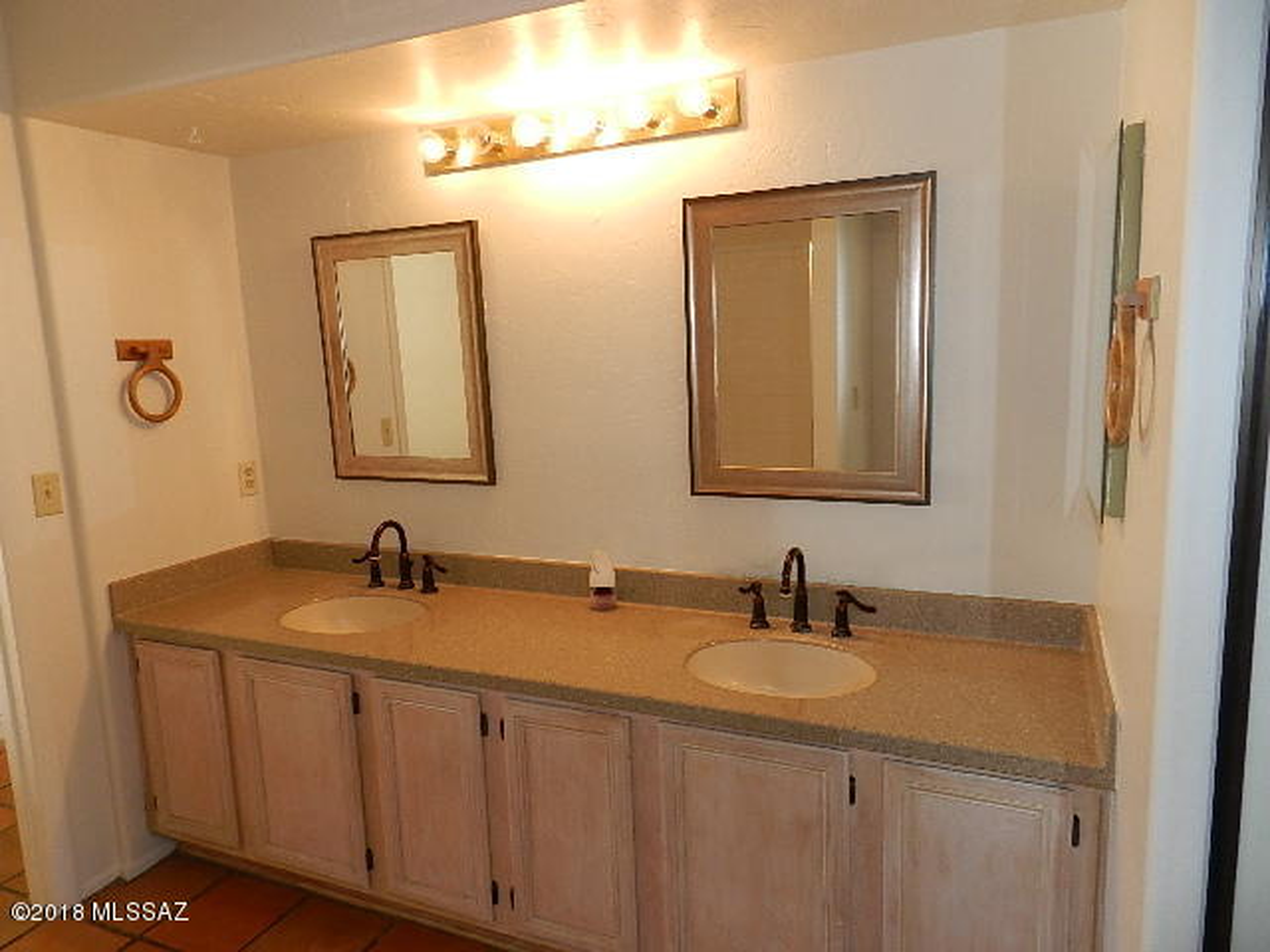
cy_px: 476
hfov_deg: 73.9
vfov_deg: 58.9
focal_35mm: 23
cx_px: 635
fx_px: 844
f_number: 3.4
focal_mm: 4
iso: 200
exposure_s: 1/30
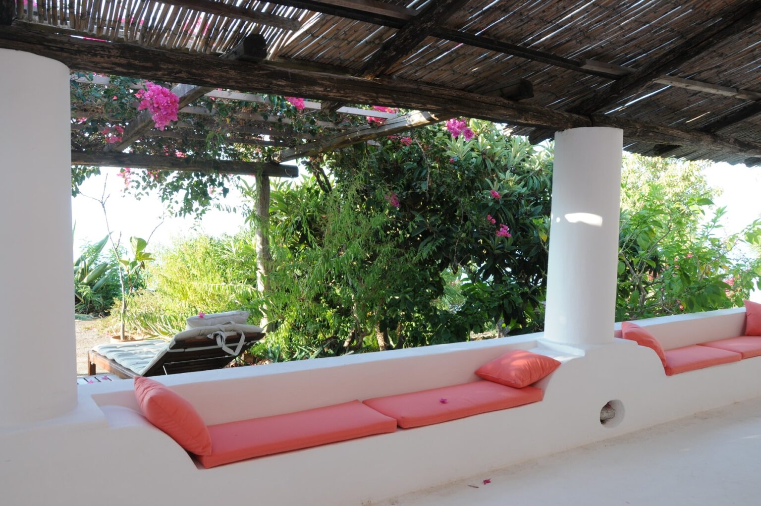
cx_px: 380
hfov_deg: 62.0
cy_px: 253
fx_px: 634
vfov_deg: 43.5
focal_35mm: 30
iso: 250
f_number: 8
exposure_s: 1/50
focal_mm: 20
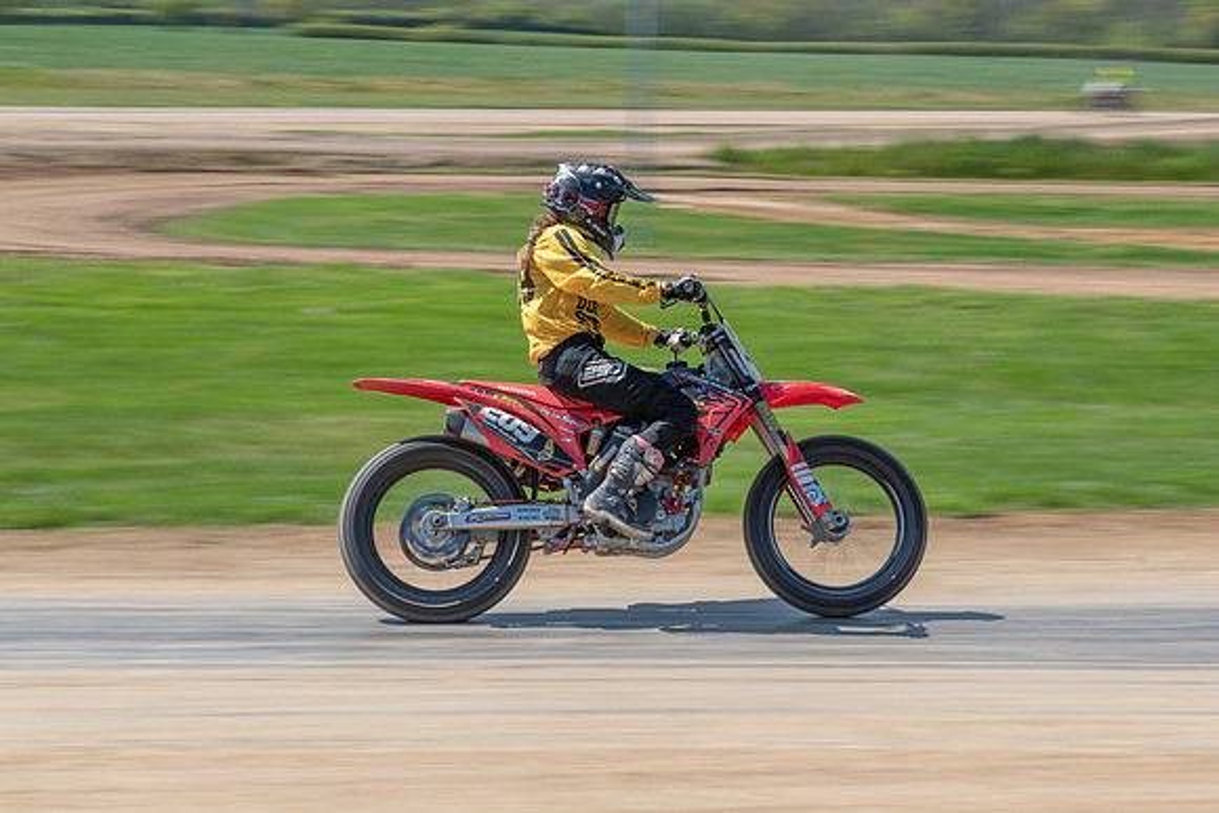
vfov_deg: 16.2
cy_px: 471
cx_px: 717
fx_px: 2854
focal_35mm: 84
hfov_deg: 24.1
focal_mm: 70
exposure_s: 1/125
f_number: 8
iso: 100
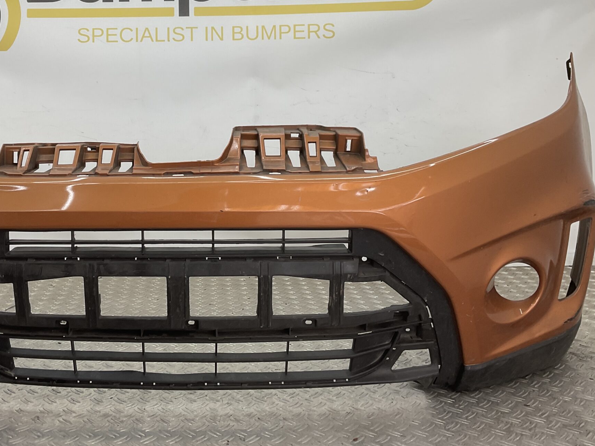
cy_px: 155
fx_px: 739
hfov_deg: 43.2
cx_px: 197
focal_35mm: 43
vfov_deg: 33.3
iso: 16
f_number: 1.8
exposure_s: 1/116
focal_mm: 3
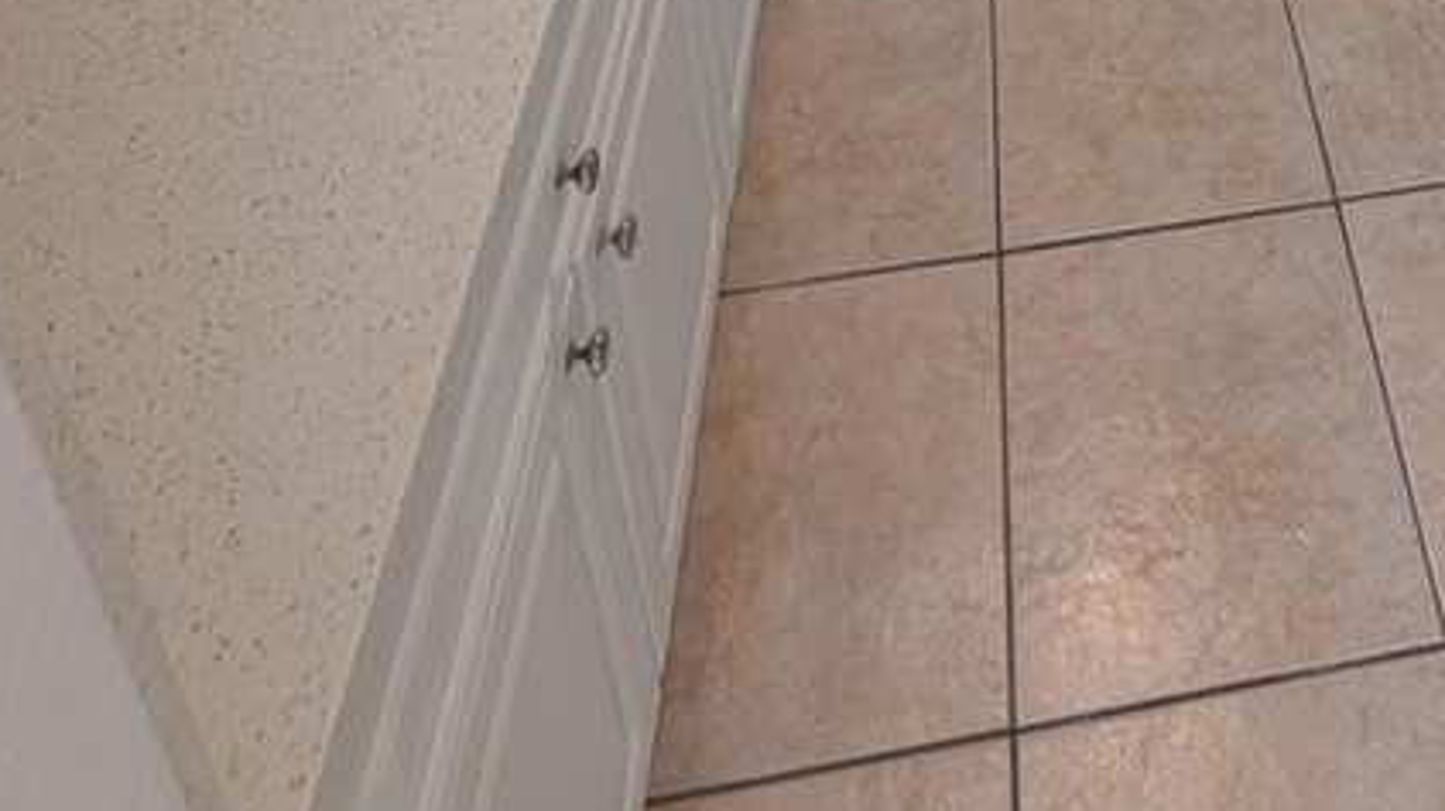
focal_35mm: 33
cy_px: -833
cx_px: 1171
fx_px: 1264
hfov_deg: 55.0
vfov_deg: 19.1
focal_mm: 2.02
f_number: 1.7
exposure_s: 1/40
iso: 55
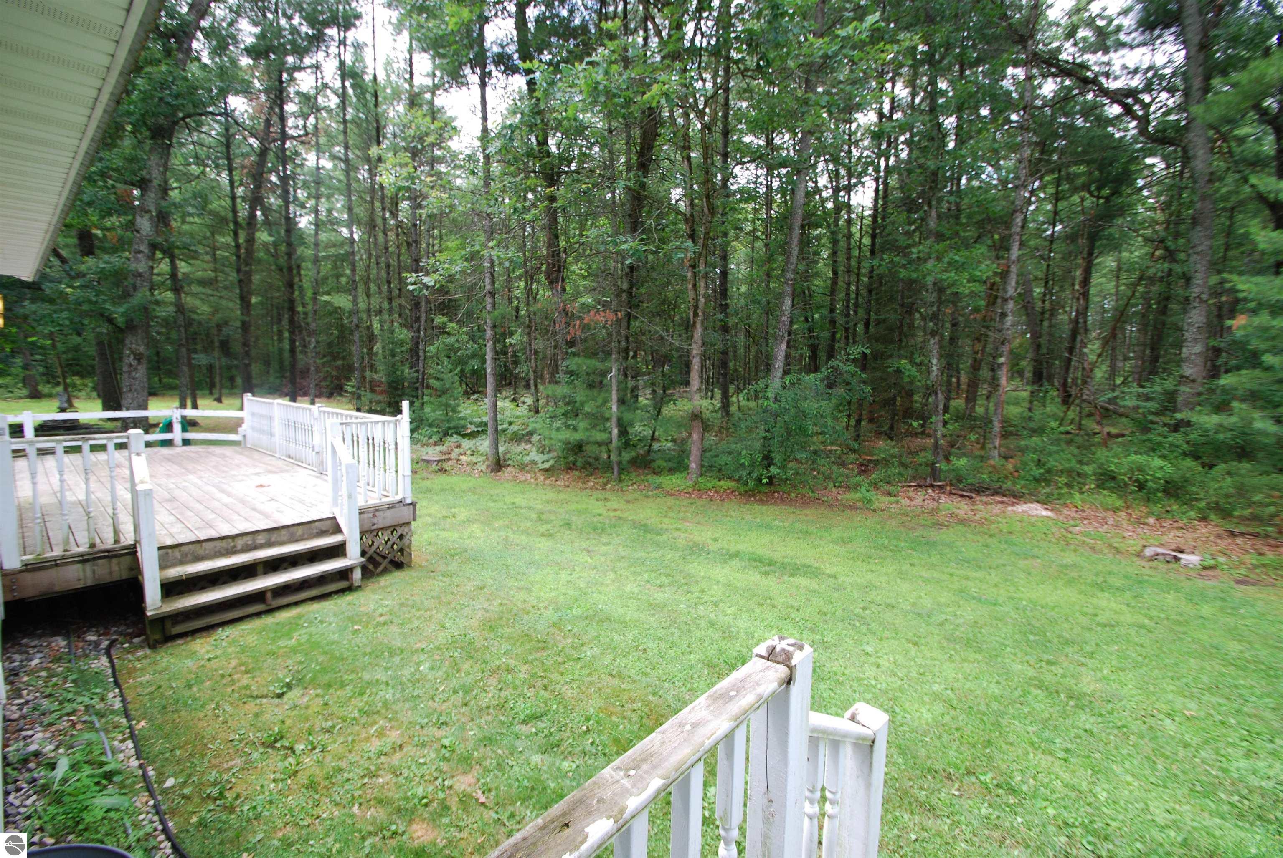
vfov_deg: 77.5
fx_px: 535
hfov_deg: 100.3
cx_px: 642
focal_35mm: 15
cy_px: 429
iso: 200
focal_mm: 10
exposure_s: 1/125
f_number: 5.6
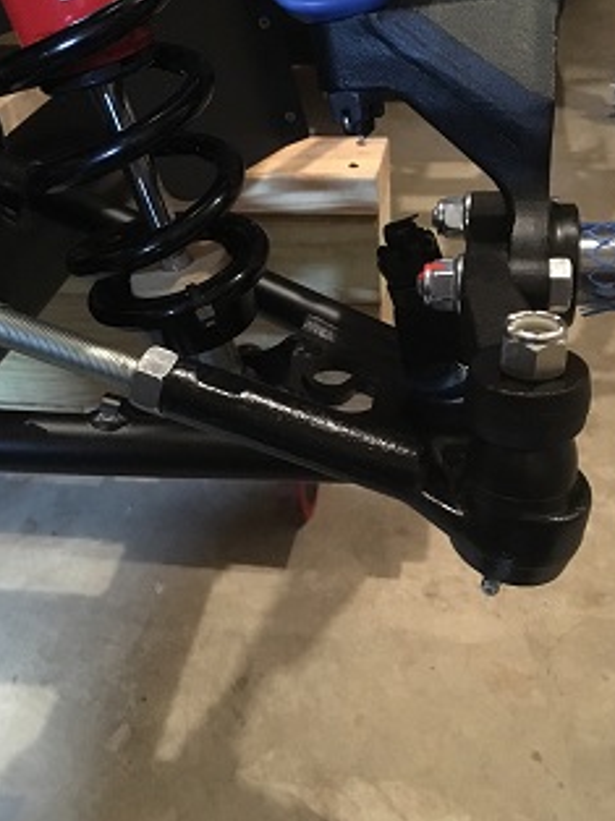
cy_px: 384
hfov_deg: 38.6
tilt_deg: -37.3
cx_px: 345
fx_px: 878
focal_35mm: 37
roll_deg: +3.6
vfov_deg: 50.1
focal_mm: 4.15
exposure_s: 1/15
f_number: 2.2
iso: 800
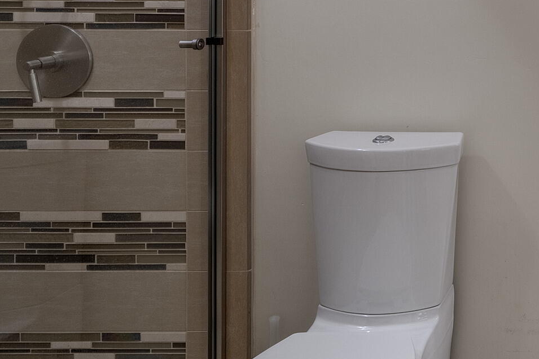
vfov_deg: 28.1
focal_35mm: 44
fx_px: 659
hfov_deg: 34.9
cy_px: -23
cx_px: 654
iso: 200
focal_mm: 15
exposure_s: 1/6
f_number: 10
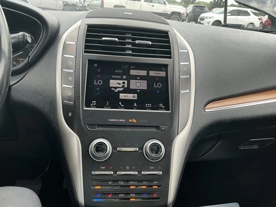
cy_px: 104
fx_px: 223
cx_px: 138
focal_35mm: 28
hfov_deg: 63.4
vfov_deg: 49.7
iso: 25
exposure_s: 1/122
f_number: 1.8
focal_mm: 3
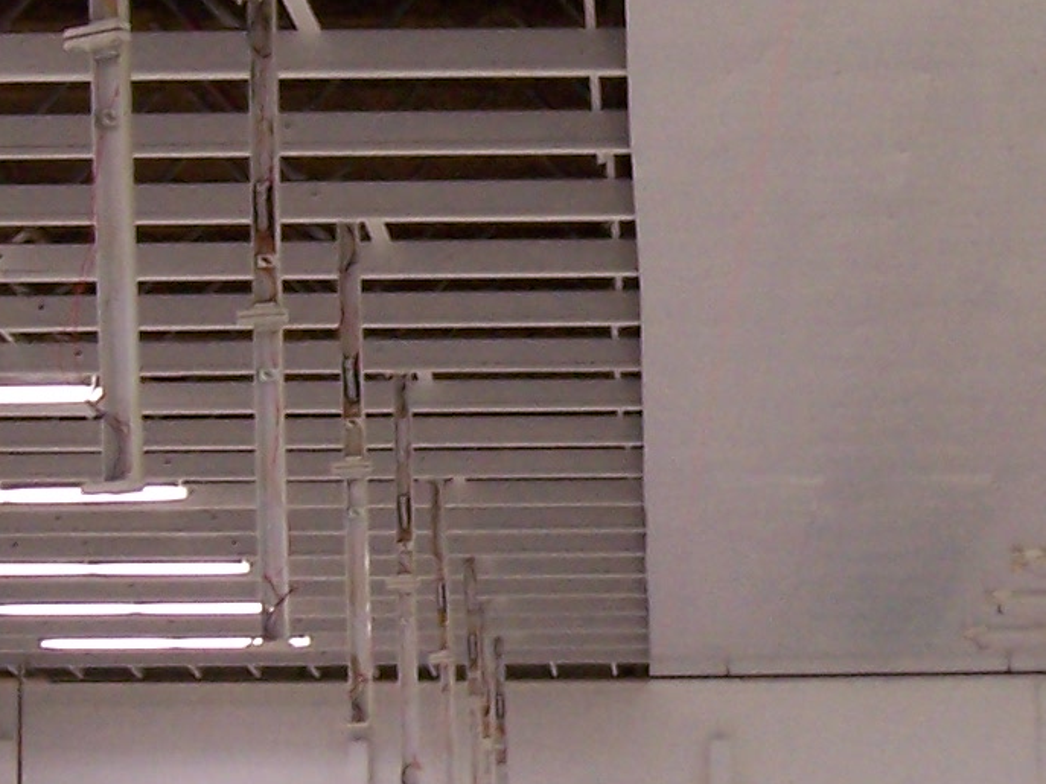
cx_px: 717
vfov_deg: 13.0
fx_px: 3444
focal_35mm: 114
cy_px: 335
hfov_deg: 17.2
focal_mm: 5.6
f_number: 2.7
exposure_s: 1/20
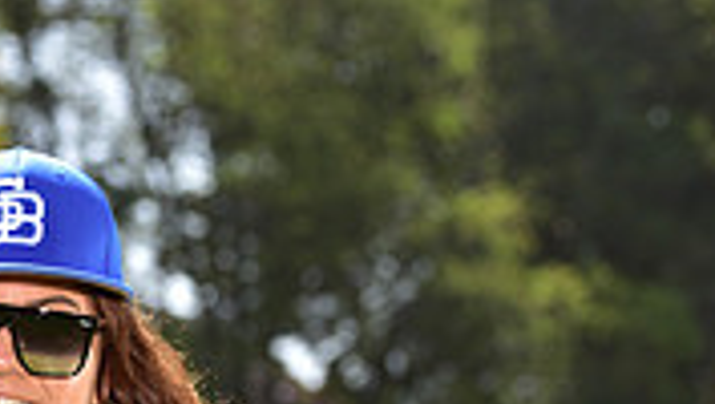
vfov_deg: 3.8
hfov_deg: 6.7
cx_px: -283
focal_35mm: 316
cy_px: 616
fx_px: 5997
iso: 80
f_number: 5
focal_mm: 92
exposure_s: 1/250
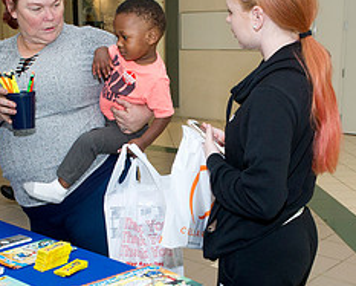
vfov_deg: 26.9
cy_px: 203
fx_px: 591
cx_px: 180
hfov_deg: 33.5
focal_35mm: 56
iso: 1250
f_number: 5.6
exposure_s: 1/250
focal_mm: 24
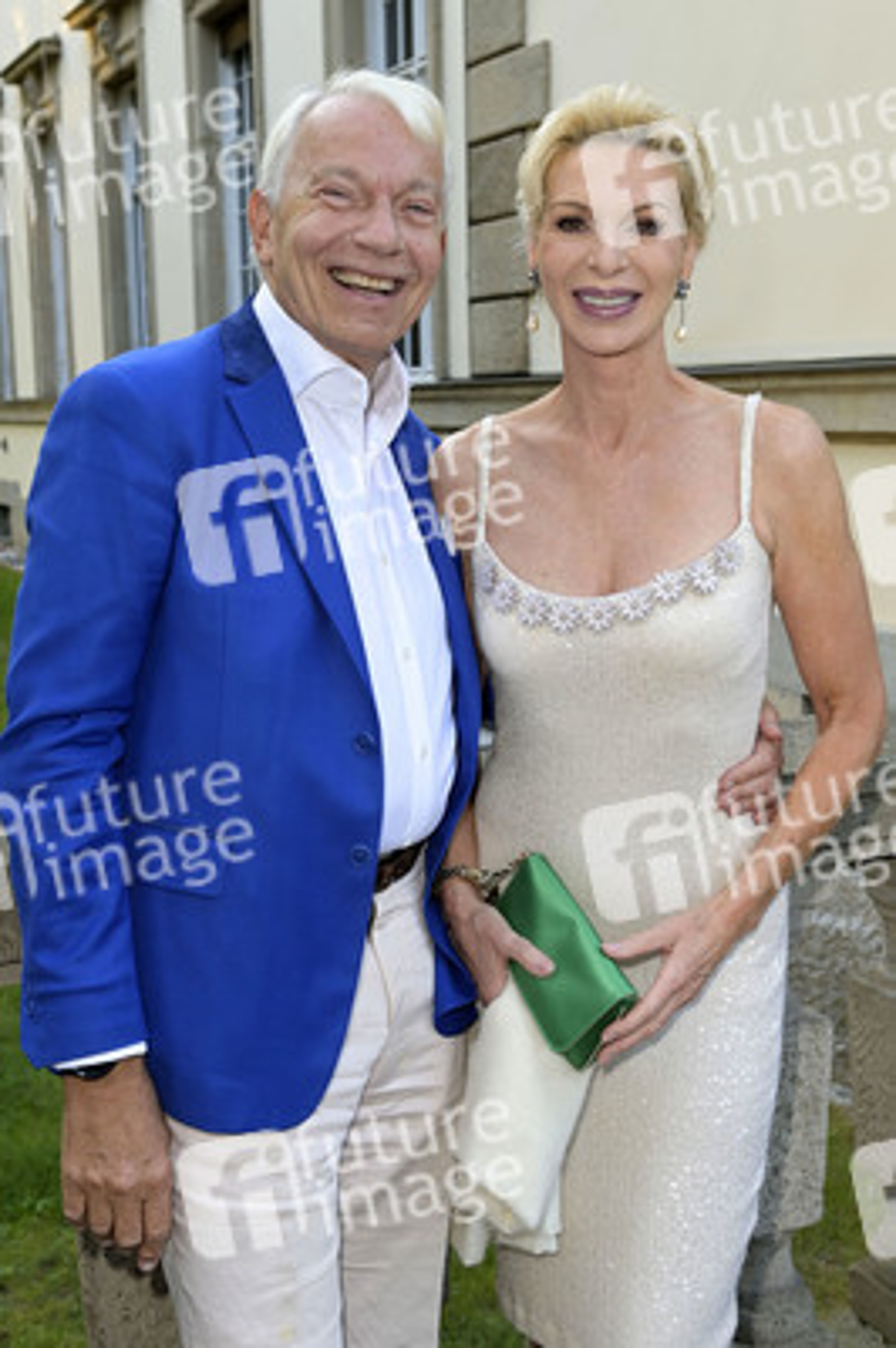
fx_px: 1496
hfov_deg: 33.3
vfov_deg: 48.5
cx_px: 448
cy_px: 674
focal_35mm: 40
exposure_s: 1/125
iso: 1250
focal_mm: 40
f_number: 5.6
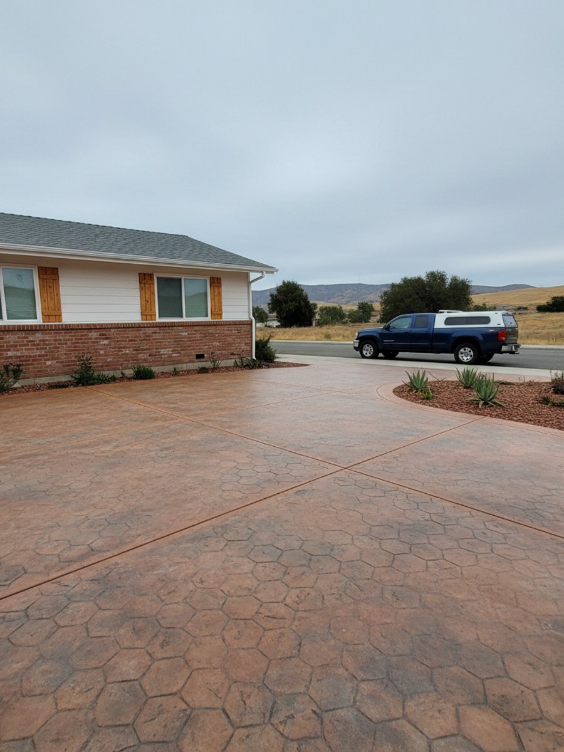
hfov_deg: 56.8
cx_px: 282
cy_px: 376
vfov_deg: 71.6
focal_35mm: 24
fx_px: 521
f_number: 1.78
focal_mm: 6.8
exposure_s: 1/1392
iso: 489
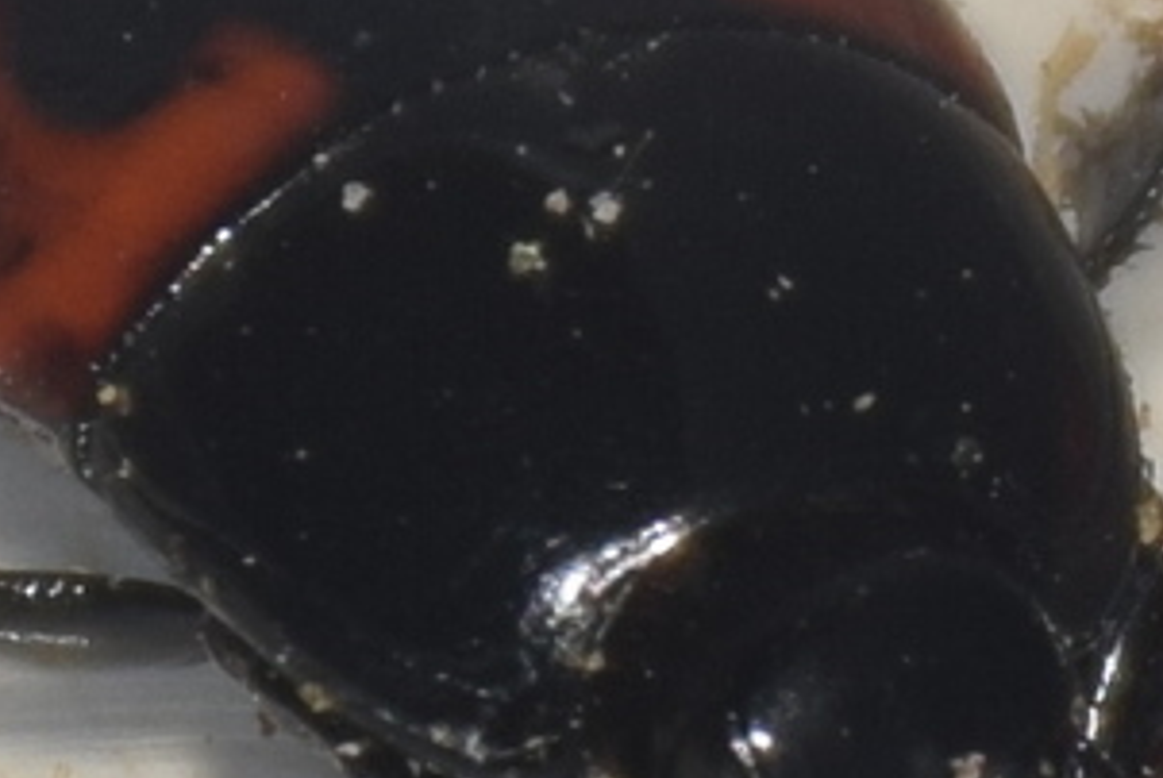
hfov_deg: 3.1
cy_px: 324
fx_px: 21503
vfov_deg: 2.1
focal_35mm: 665
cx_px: 734
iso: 100
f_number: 8
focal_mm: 140
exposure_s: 1/60
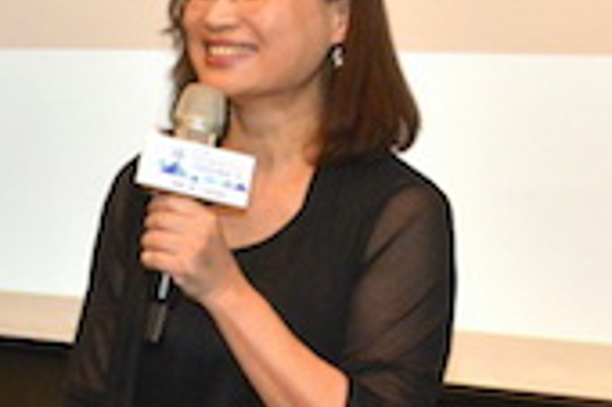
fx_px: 2564
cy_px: 72
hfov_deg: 13.5
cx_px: 25
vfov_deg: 9.0
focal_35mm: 151
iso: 3200
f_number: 8
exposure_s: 1/125
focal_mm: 32
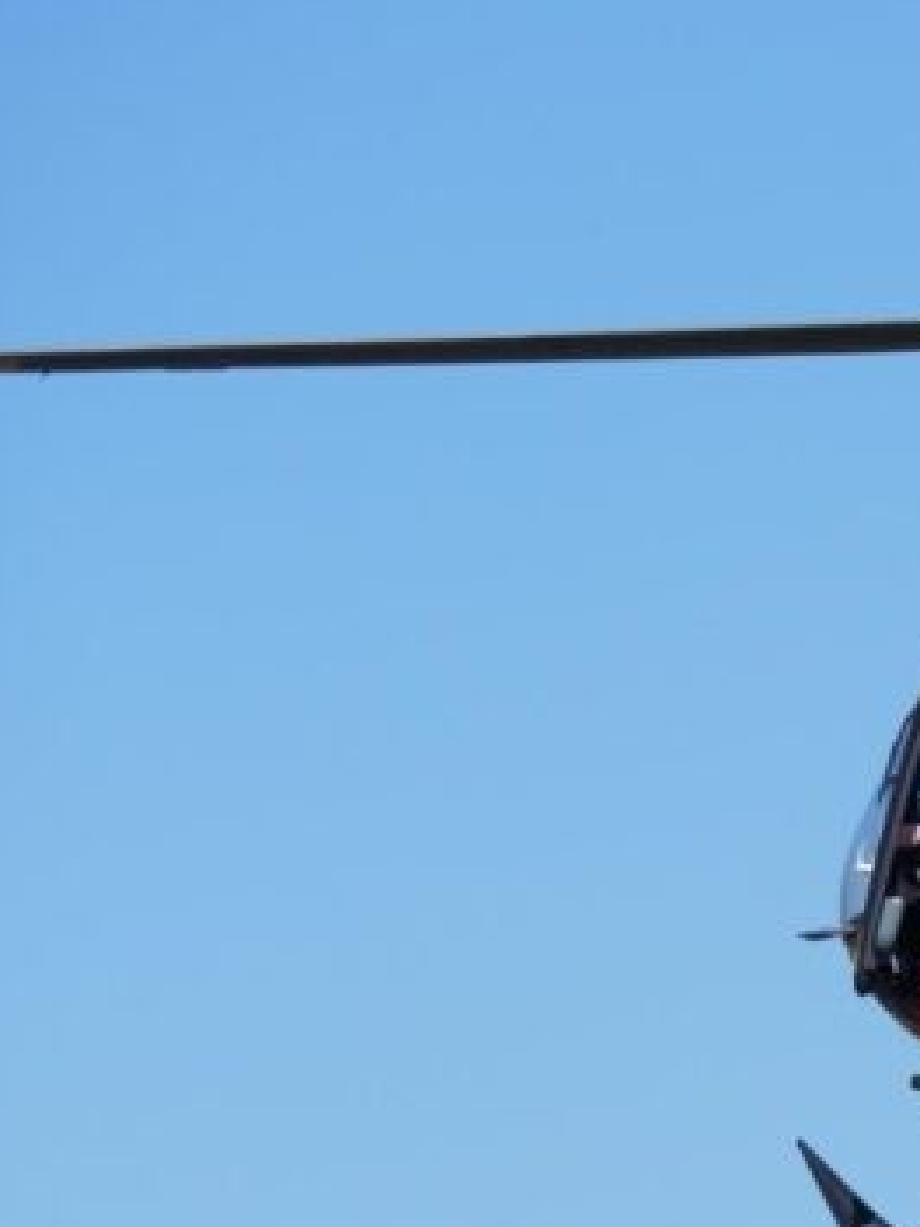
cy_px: 885
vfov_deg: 3.7
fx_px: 19171
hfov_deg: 2.7
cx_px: 1586
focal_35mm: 541
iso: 200
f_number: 5
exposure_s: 1/2000
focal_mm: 93
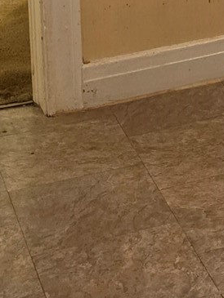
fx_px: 1112
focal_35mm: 129
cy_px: -237
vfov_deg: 13.7
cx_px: 562
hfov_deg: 9.9
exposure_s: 1/120
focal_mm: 6.5
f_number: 1.4
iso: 500
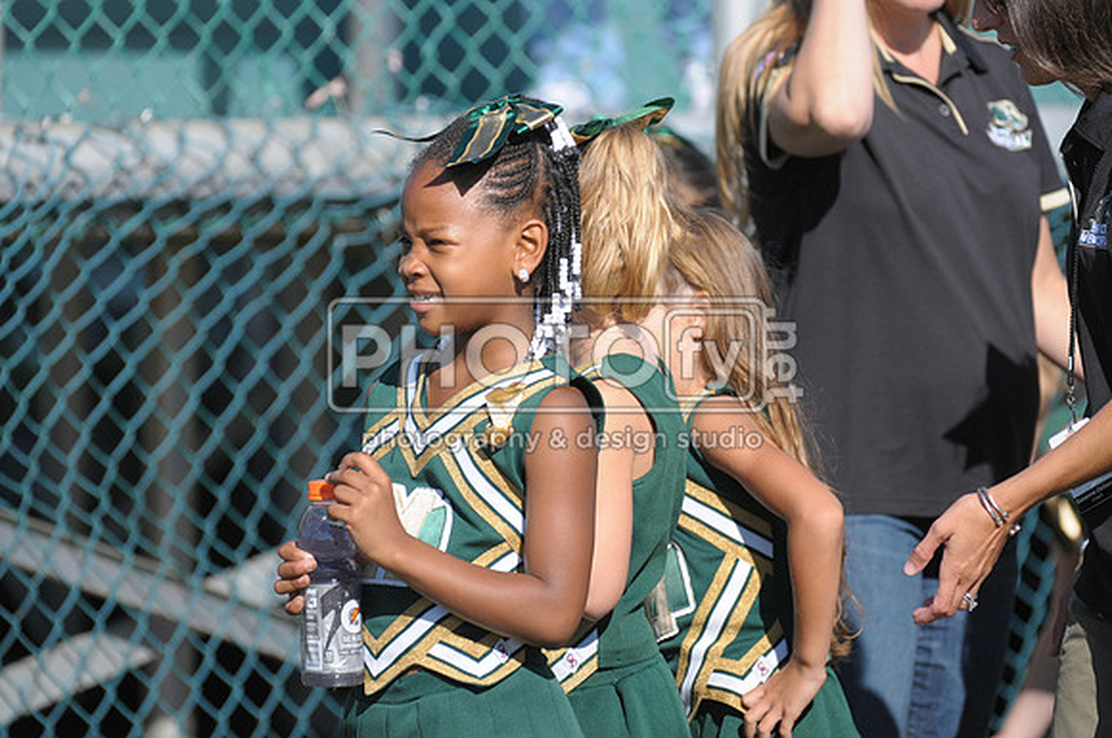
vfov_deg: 3.5
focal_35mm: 390
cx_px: 556
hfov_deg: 5.3
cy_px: 369
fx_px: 12030
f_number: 4
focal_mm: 260
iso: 640
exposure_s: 1/4000
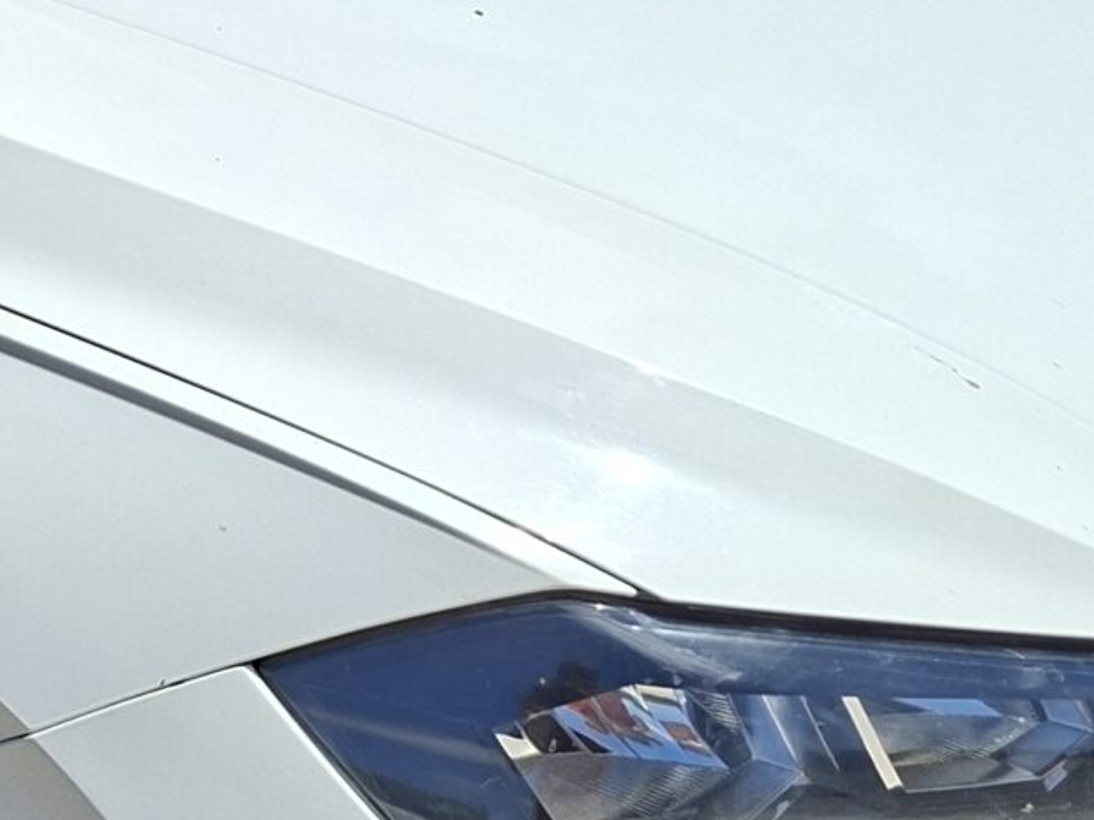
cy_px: 268
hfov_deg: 19.2
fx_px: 3002
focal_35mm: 95
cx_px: -312
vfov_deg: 15.5
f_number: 1.8
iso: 50
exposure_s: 1/4049
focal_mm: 5.54
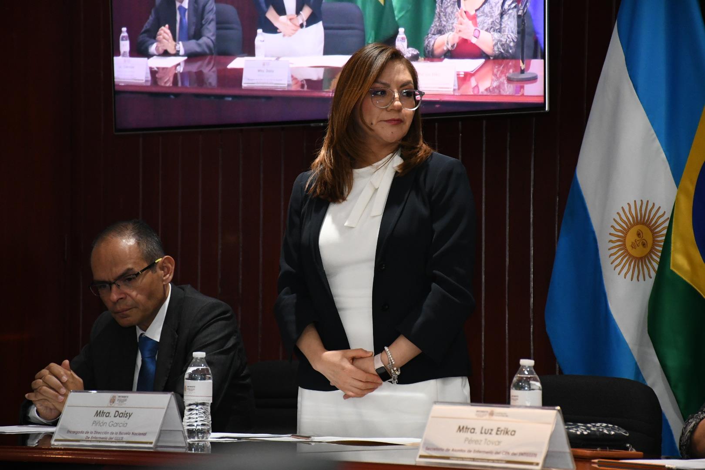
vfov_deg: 9.1
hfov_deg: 13.7
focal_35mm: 150
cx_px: 352
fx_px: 2937
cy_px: 235
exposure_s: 1/125
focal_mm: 100
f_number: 6.3
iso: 3200
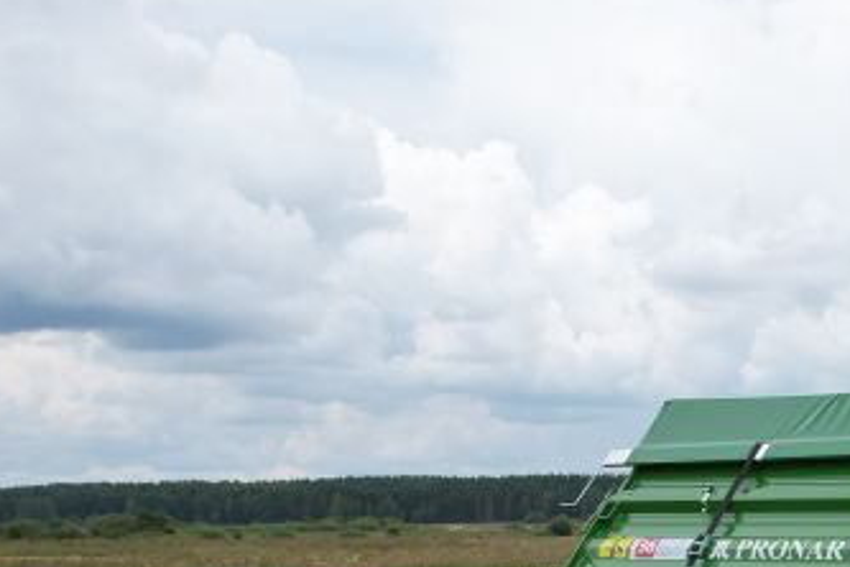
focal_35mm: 66
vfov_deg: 18.7
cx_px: 1011
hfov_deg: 27.1
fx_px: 1558
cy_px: 796
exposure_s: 1/2000
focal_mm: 8.38
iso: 100
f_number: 2.8
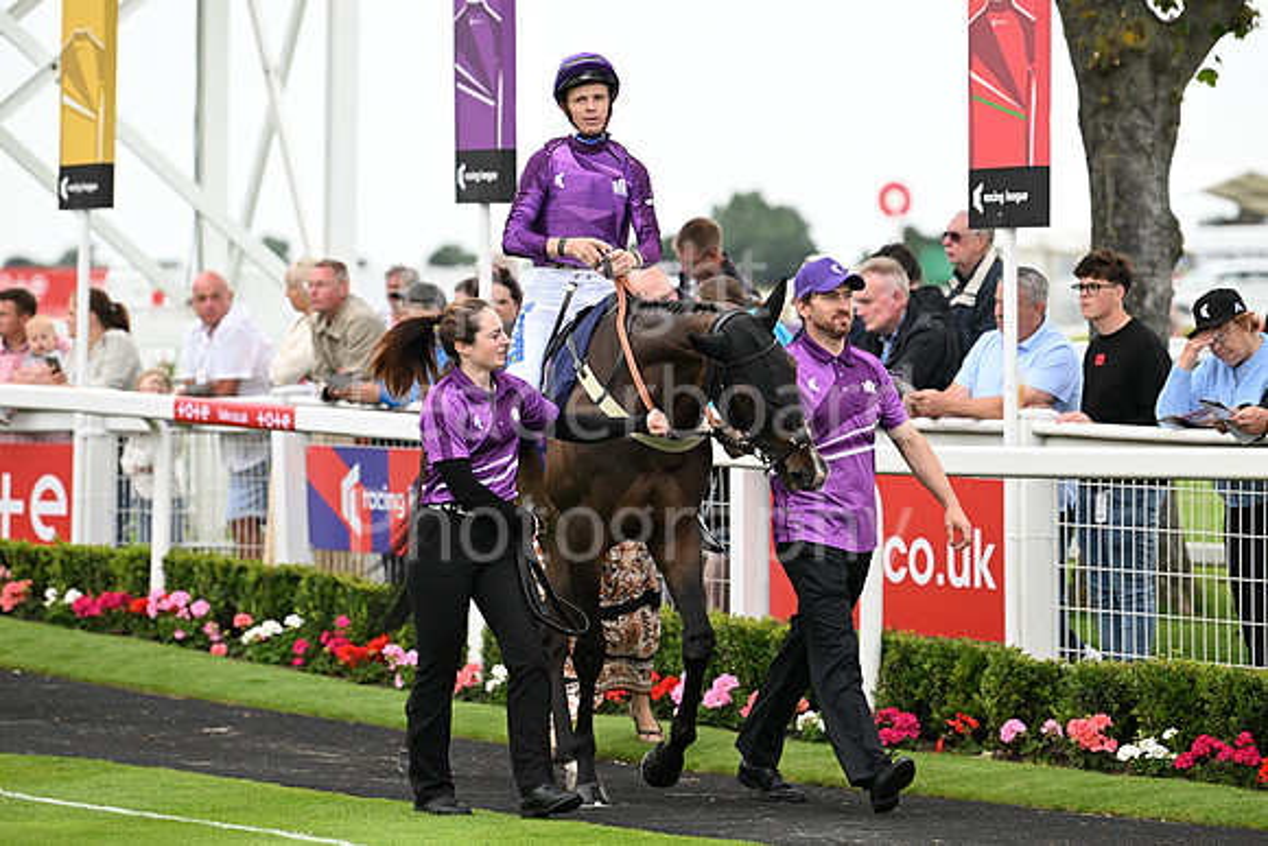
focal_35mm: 200
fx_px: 7046
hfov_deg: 10.3
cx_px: 634
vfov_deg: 6.9
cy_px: 423
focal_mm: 200
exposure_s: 1/500
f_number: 4.5
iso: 800
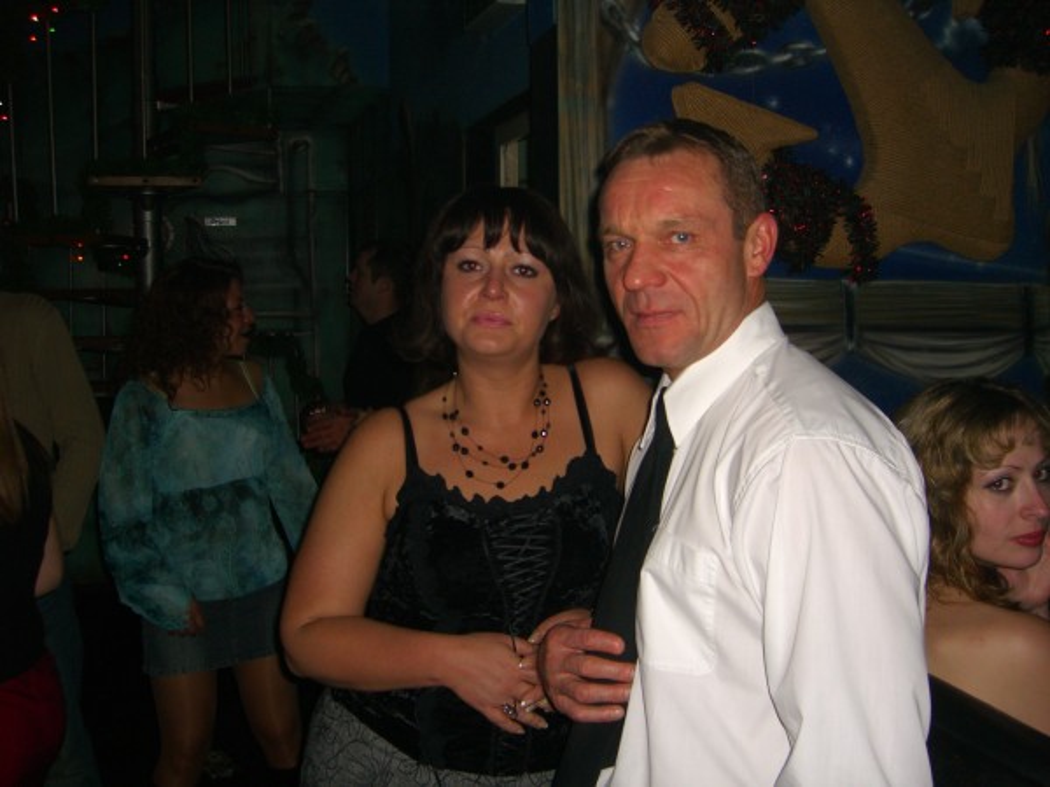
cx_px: 525
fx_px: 1153
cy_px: 394
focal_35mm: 38
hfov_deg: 49.0
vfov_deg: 37.7
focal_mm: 7.9
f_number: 2.8
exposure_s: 1/60
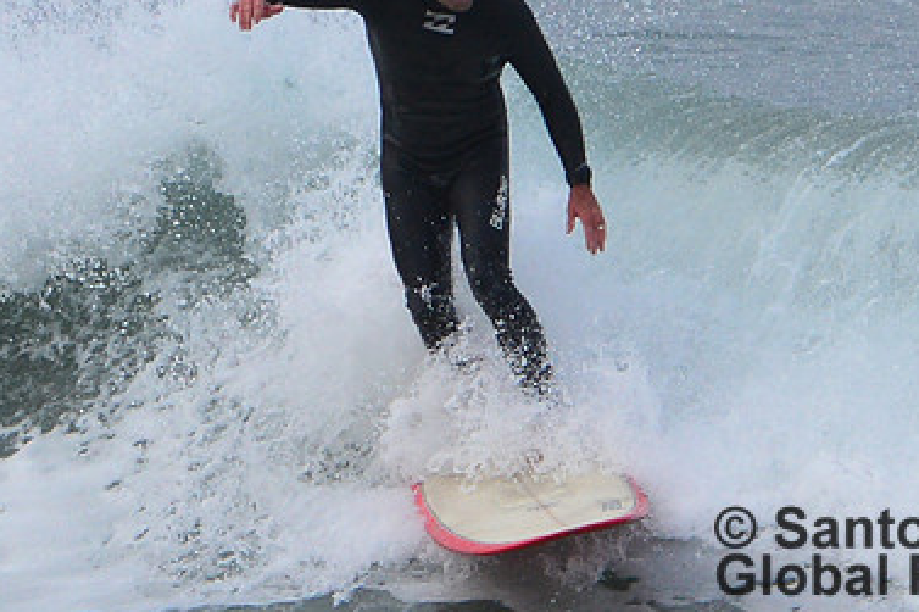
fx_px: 21612
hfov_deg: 2.4
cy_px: 194
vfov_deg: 1.6
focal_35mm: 847
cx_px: 680
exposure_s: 1/500
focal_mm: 550
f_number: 13
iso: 1000
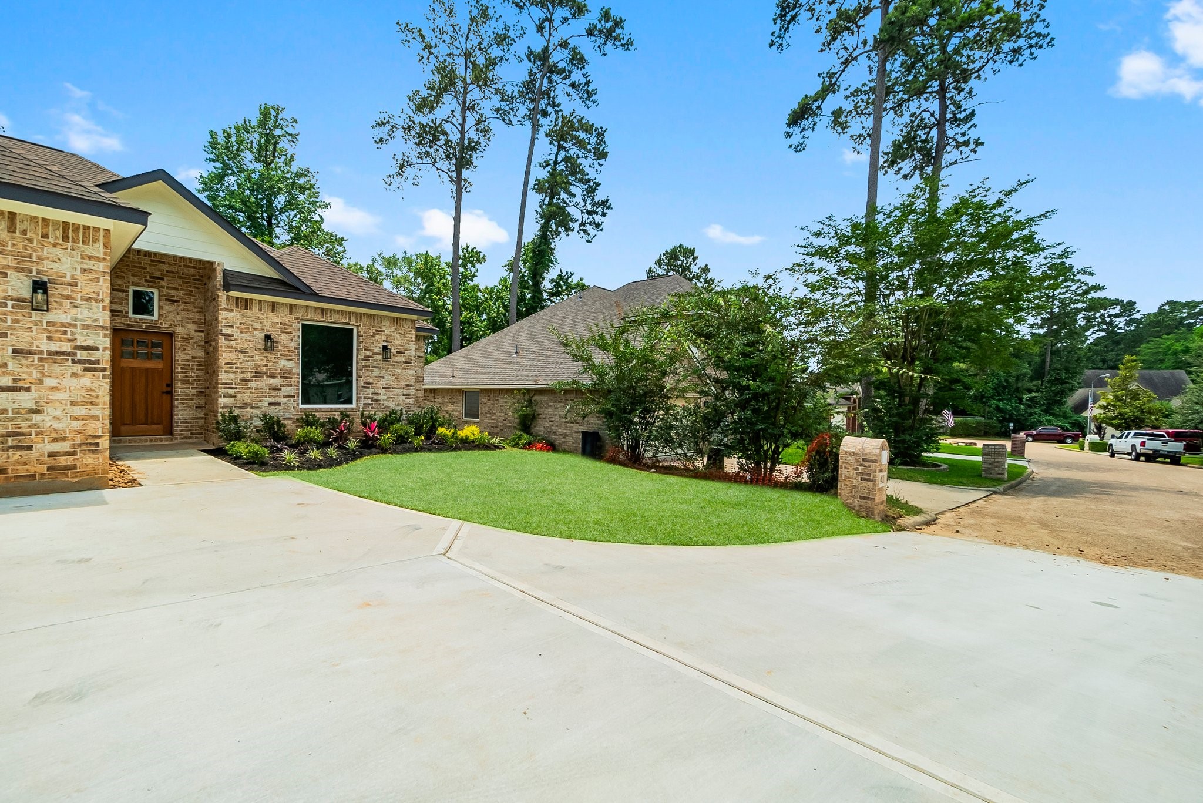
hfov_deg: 100.4
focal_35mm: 15
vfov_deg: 77.4
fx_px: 501
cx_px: 602
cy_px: 402
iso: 2000
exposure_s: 1/640
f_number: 8
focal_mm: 10
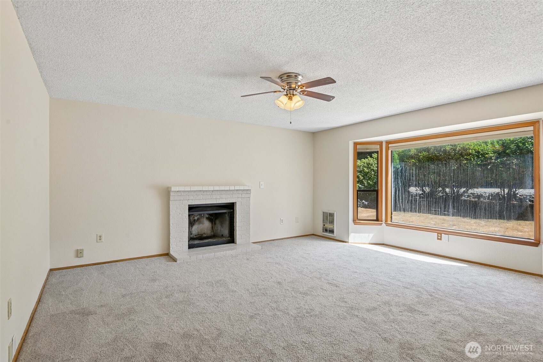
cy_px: 181
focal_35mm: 18
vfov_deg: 67.4
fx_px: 271
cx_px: 272
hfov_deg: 90.0
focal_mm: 18
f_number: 8
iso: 400
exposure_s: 1/100
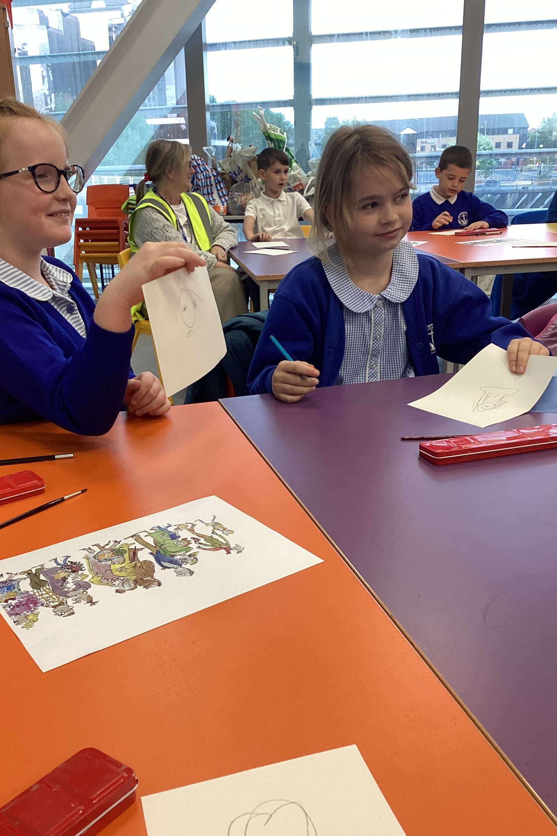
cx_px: 238
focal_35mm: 33
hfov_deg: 39.9
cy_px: 421
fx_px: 766
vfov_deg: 57.2
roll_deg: +2.7
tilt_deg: -19.9
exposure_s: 1/60
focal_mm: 3.3
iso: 80
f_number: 2.4
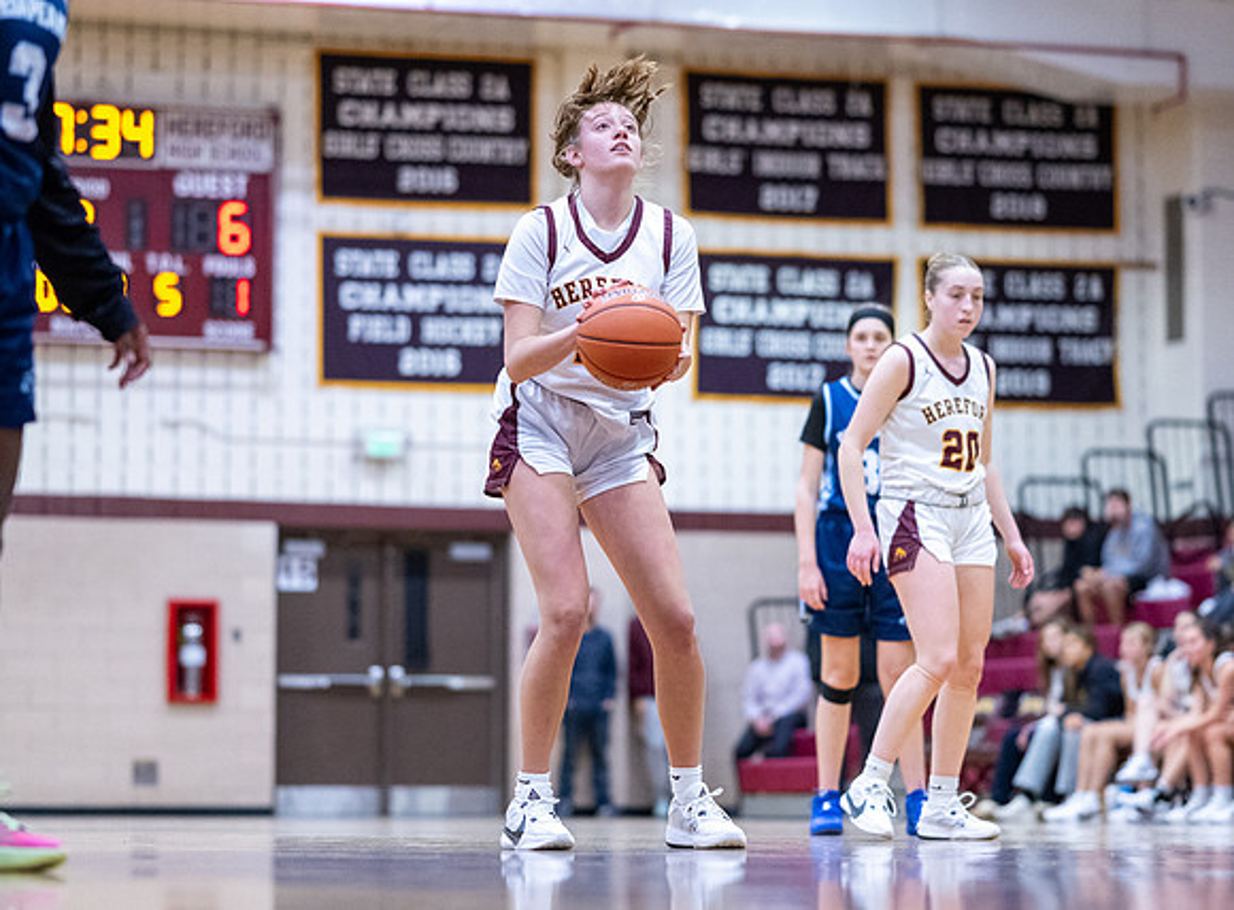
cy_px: 412
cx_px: 630
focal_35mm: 137
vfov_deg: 10.7
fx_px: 4865
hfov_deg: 14.5
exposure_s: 1/1250
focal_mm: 85
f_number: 1.8
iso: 4000
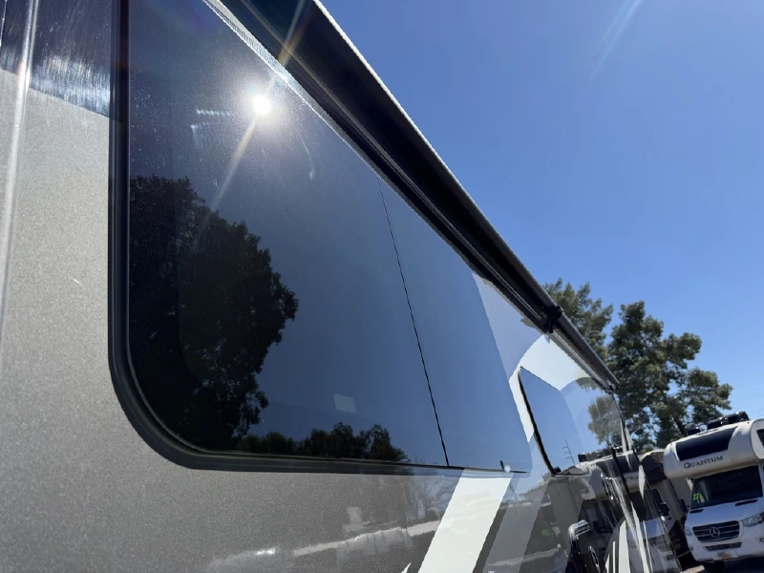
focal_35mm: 24
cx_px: 382
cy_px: 286
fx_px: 530
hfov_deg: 71.6
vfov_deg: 56.8
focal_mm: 6.76
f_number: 1.78
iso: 80
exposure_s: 1/3759
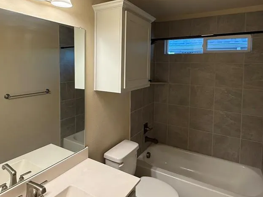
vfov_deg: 57.9
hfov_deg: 73.9
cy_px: 70
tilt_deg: -1.2
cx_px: 132
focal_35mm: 23
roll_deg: -1.3
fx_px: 175
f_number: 2.2
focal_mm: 2.22
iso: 250
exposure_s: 1/120
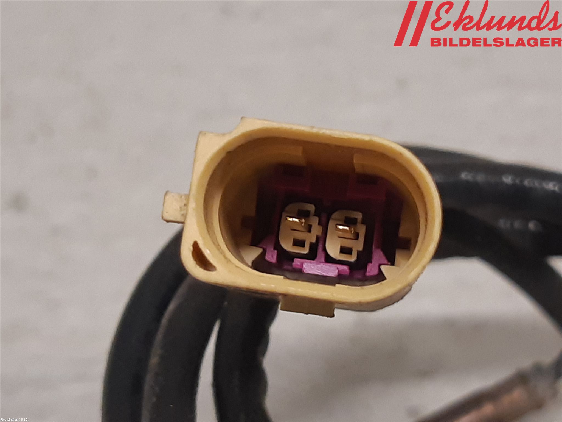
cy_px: 211
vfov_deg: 53.1
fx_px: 422
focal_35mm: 26
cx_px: 281
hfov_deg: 67.3
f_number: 1.7
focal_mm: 3.93
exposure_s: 1/50
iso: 125
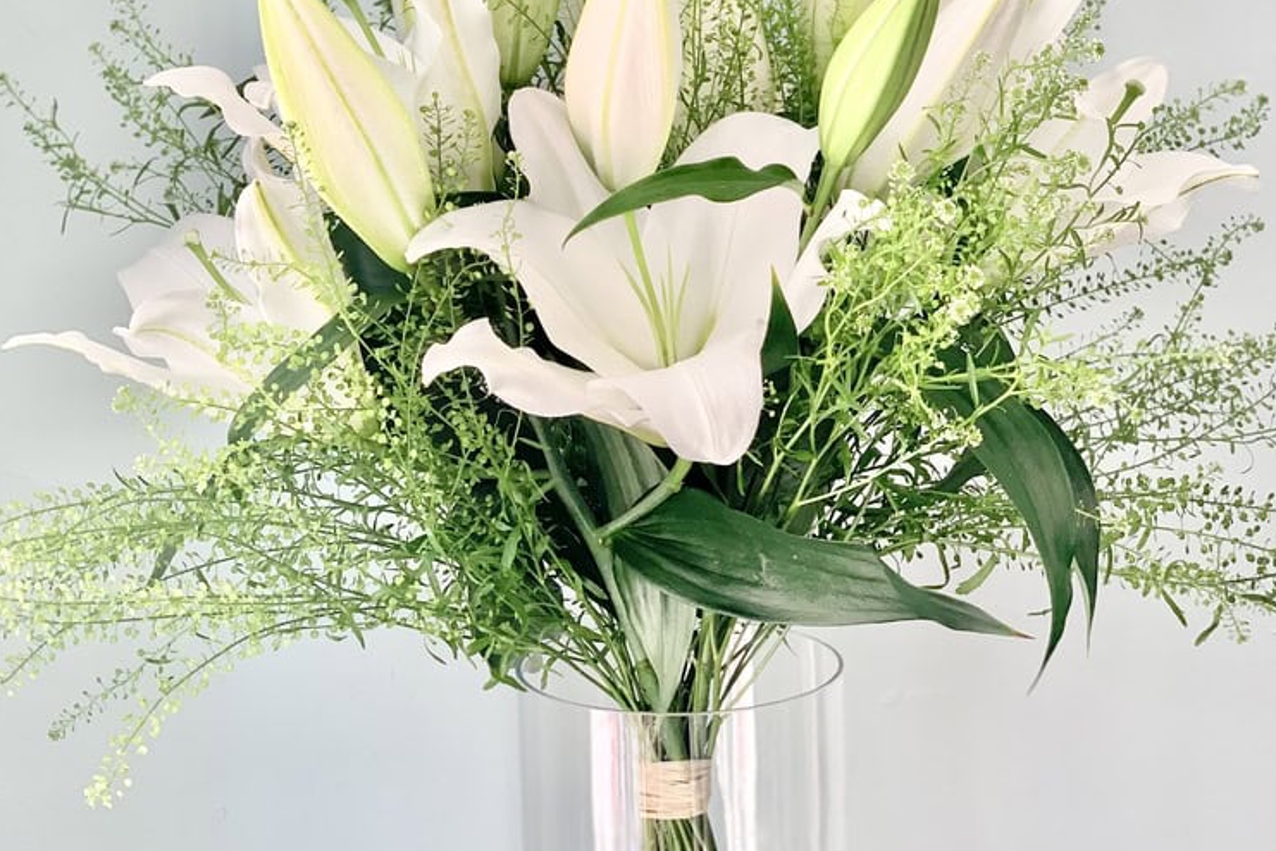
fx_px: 2587
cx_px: 637
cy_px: 72
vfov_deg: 18.3
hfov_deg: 27.7
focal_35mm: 73
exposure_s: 1/100
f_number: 2.4
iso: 64
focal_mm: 6
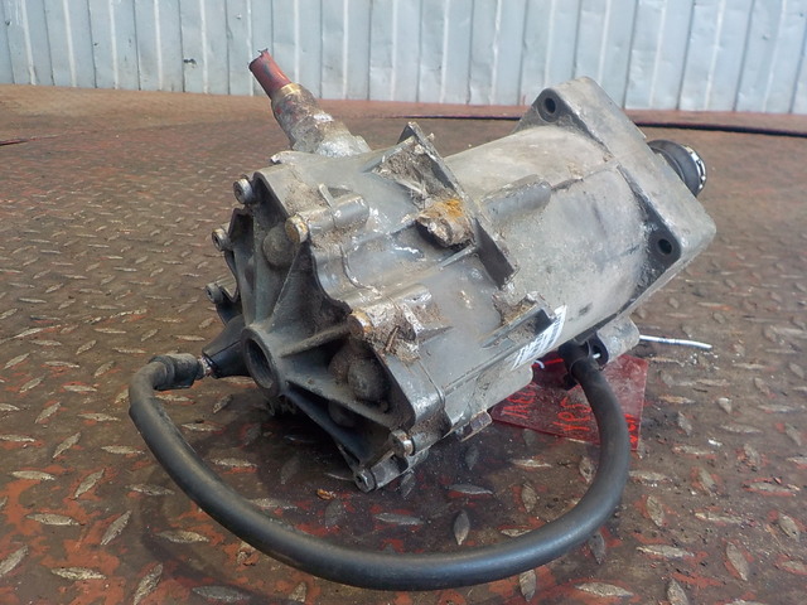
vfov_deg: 46.8
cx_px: 404
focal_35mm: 30
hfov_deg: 60.0
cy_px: 302
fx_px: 699
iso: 200
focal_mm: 4.1
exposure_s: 1/30
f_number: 3.3
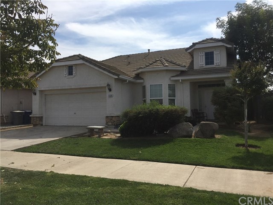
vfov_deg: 48.2
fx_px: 229
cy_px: 102
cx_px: 136
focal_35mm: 29
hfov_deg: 61.7
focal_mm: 4.15
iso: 32
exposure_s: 1/3049
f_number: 2.2
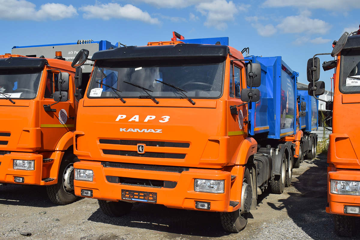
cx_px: 180
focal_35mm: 36
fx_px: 360
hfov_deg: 53.1
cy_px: 120
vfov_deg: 36.9
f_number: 7.1
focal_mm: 24
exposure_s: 1/1250
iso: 200
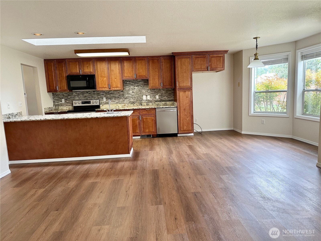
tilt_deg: -7.0
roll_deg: +2.4
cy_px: 120
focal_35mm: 24
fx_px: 223
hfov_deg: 71.6
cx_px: 160
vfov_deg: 56.8
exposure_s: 1/120
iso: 200
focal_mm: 6.86
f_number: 1.78
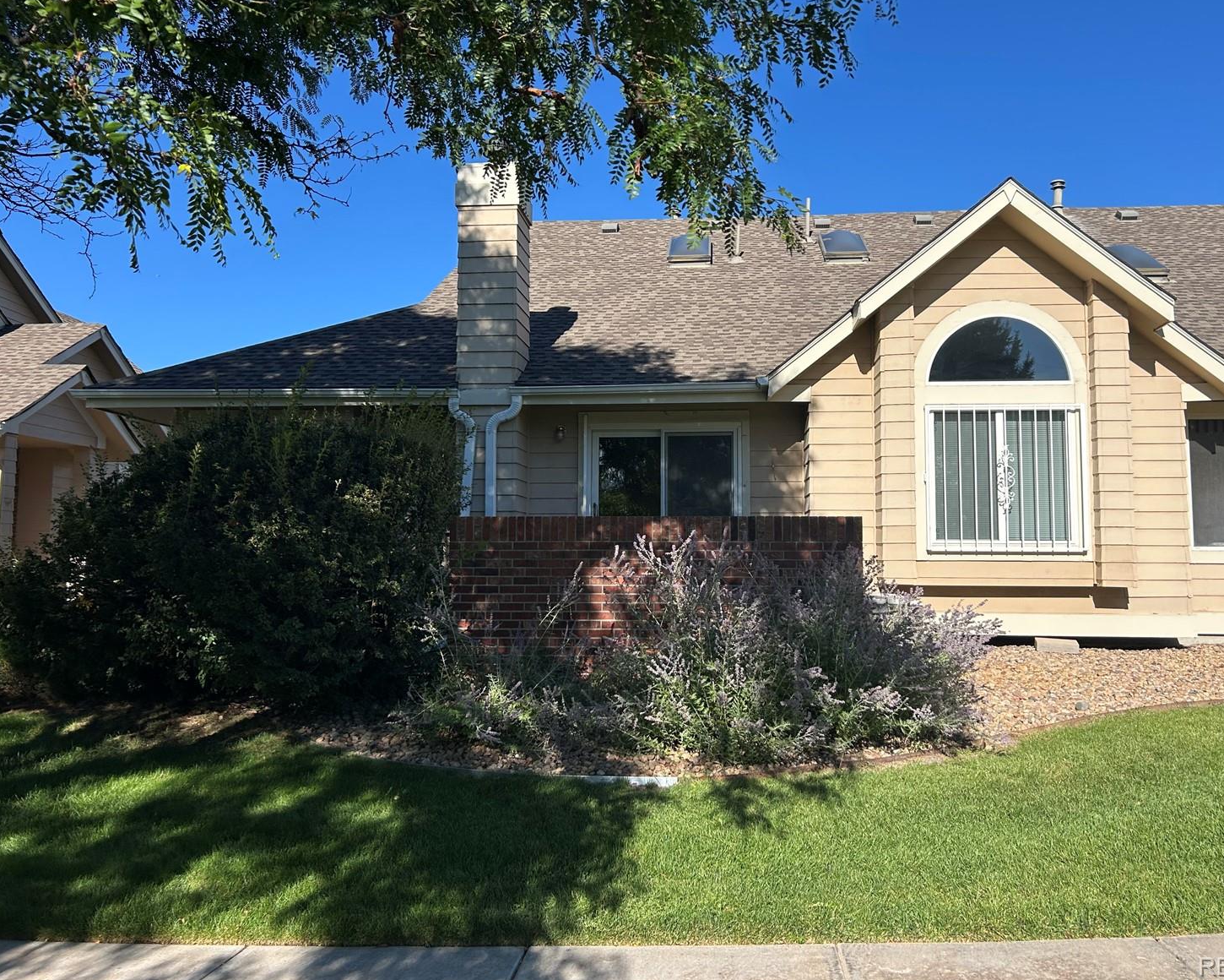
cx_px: 660
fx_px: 1014
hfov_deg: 62.1
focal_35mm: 28
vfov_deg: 51.5
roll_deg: +0.4
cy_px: 477
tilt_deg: +1.6
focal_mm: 5.7
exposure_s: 1/3571
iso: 50
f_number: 1.5
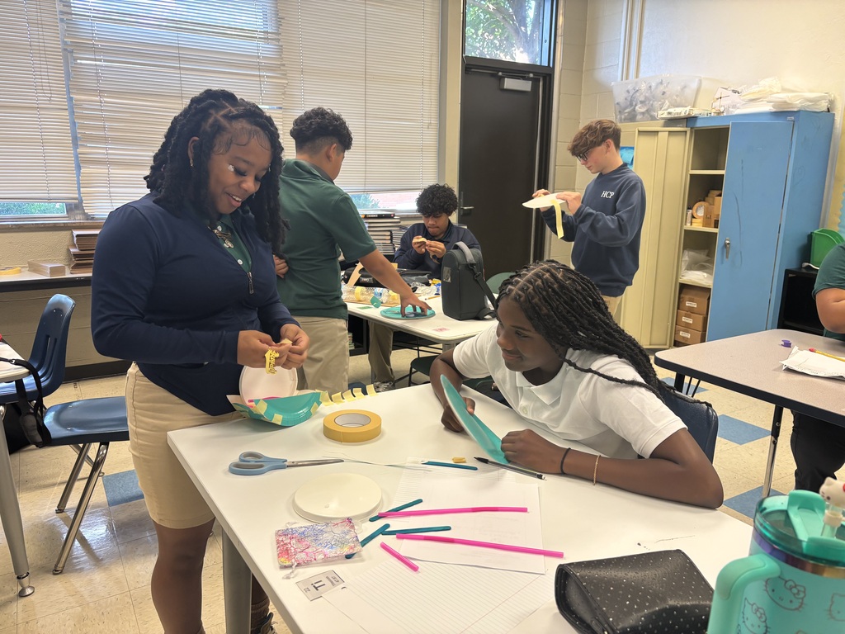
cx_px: 422
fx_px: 635
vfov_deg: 53.1
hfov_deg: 67.3
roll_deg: -1.4
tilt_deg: -13.4
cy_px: 317
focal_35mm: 26
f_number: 1.6
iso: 100
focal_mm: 5.96
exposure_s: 1/60
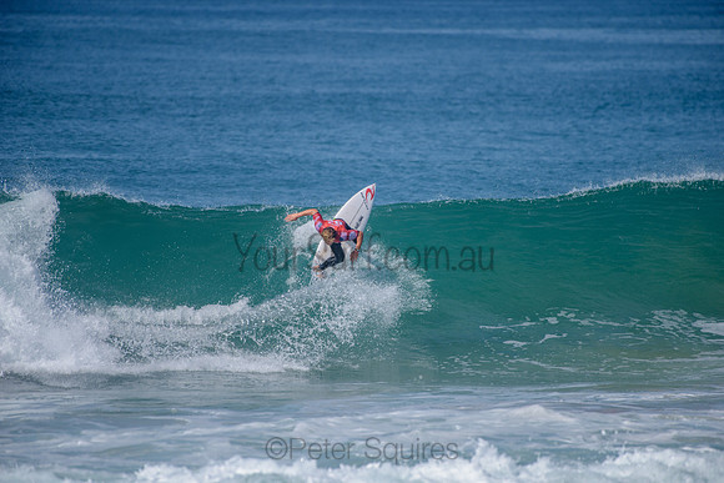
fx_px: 10057
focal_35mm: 500
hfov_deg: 4.1
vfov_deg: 2.8
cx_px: 362
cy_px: 242
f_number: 5.6
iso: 160
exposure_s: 1/2000
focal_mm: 500
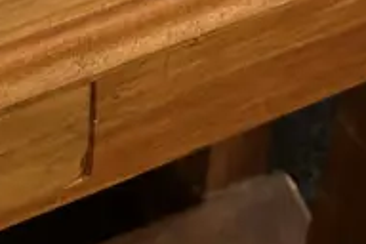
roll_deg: -1.3
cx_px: 17
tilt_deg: -28.4
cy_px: -726
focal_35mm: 133
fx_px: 1352
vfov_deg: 7.4
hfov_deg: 15.2
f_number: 1.78
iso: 125
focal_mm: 6.86
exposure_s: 1/50
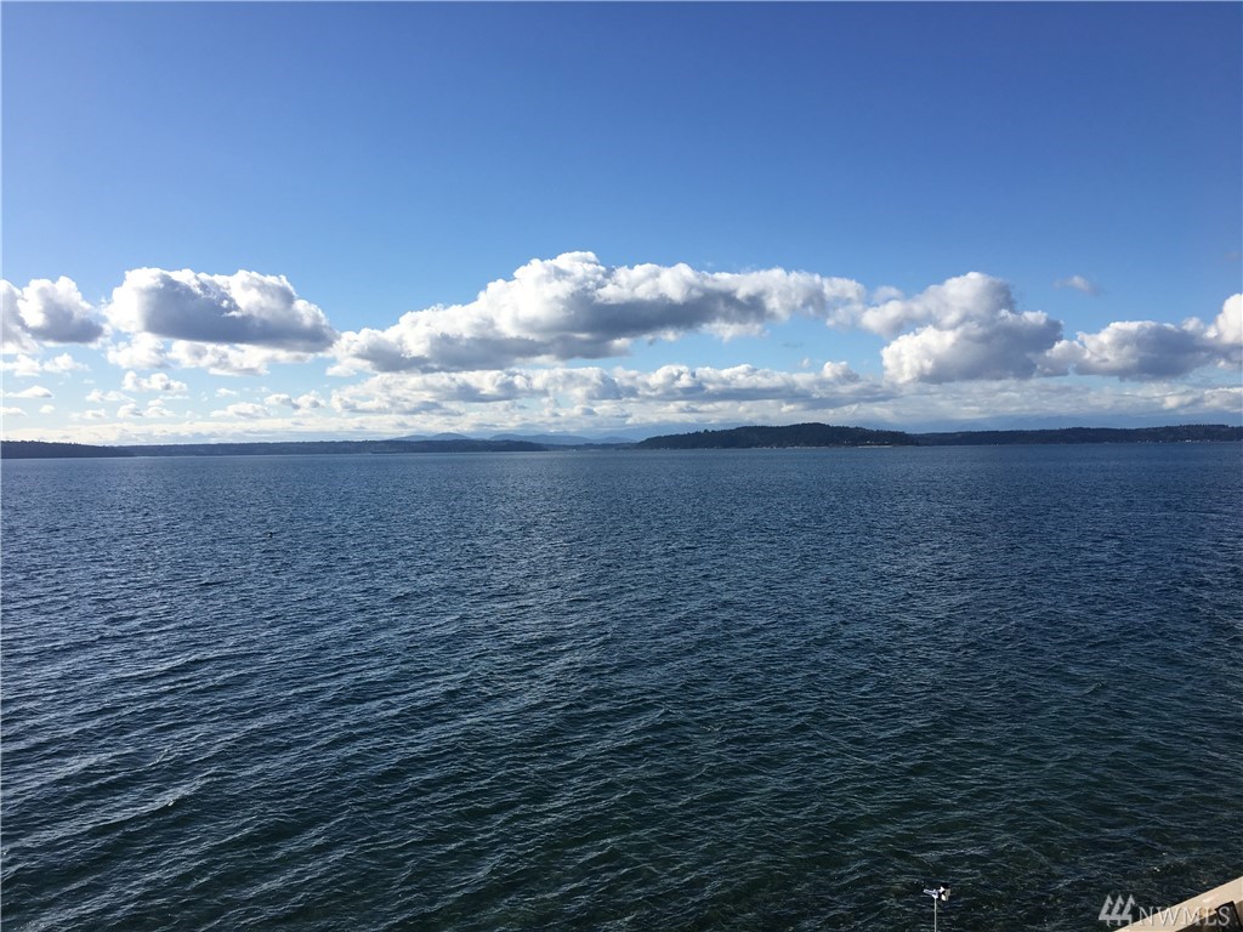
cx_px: 622
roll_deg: +1.7
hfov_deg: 61.7
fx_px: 1041
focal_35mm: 29
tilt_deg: +1.2
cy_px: 466
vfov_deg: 48.2
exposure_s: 1/2481
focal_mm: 4.15
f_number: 2.2
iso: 25
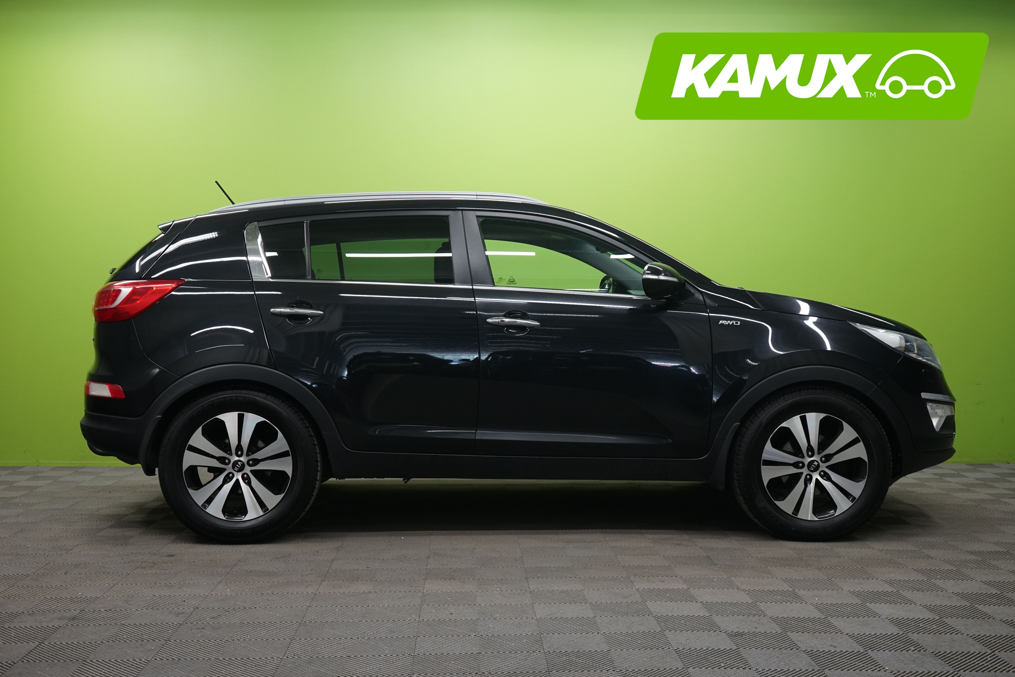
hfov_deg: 48.5
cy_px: 338
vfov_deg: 33.4
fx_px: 1128
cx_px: 508
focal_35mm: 40
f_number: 7.1
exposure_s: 1/25
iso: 1250
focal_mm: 40
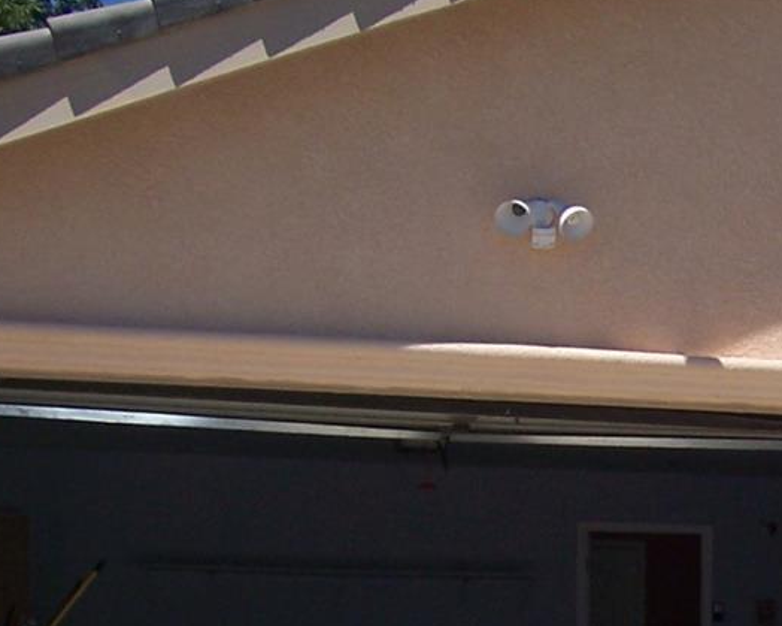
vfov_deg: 15.8
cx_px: 883
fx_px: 2198
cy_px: 662
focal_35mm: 95
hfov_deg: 19.3
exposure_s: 1/750
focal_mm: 5.6
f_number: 5.6
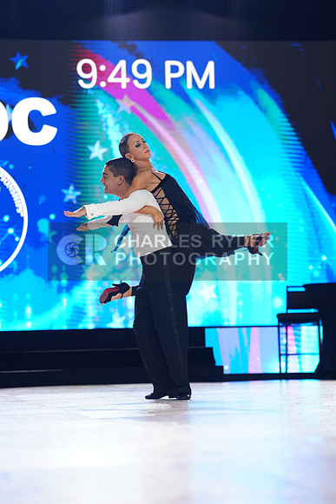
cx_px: 168
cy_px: 252
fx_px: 1707
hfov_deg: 11.2
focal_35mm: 122
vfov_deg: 16.8
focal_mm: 122
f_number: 2.8
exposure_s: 1/500
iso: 2000
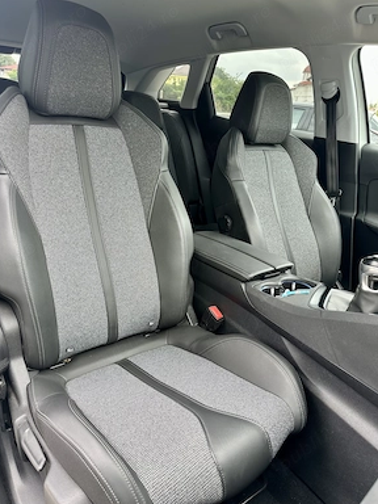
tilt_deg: -21.8
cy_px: 260
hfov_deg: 54.9
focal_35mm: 25
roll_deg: -7.3
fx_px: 364
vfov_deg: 69.4
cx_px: 182
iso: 80
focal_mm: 6.86
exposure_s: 1/121
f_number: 1.78
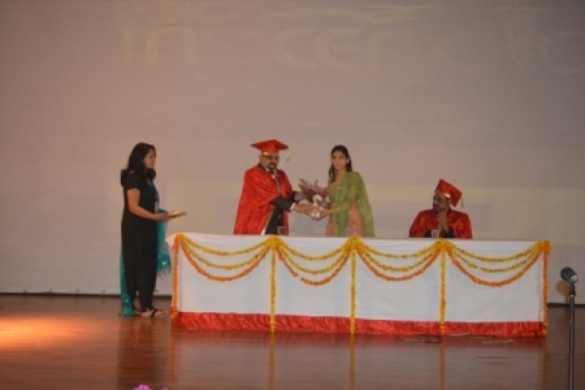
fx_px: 731
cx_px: 292
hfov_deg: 43.6
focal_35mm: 45
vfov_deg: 29.9
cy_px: 195
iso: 1250
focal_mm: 30
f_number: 4.2
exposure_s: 1/60
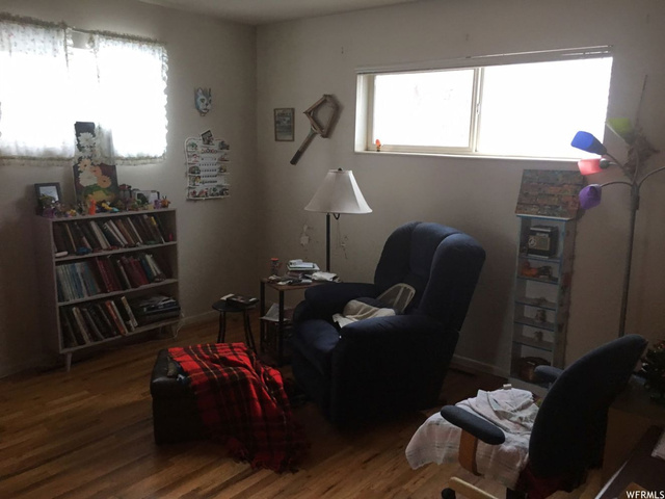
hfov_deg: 61.7
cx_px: 332
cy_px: 250
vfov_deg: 48.2
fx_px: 557
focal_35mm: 29
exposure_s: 1/15
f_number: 2.2
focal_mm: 4.15
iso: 80
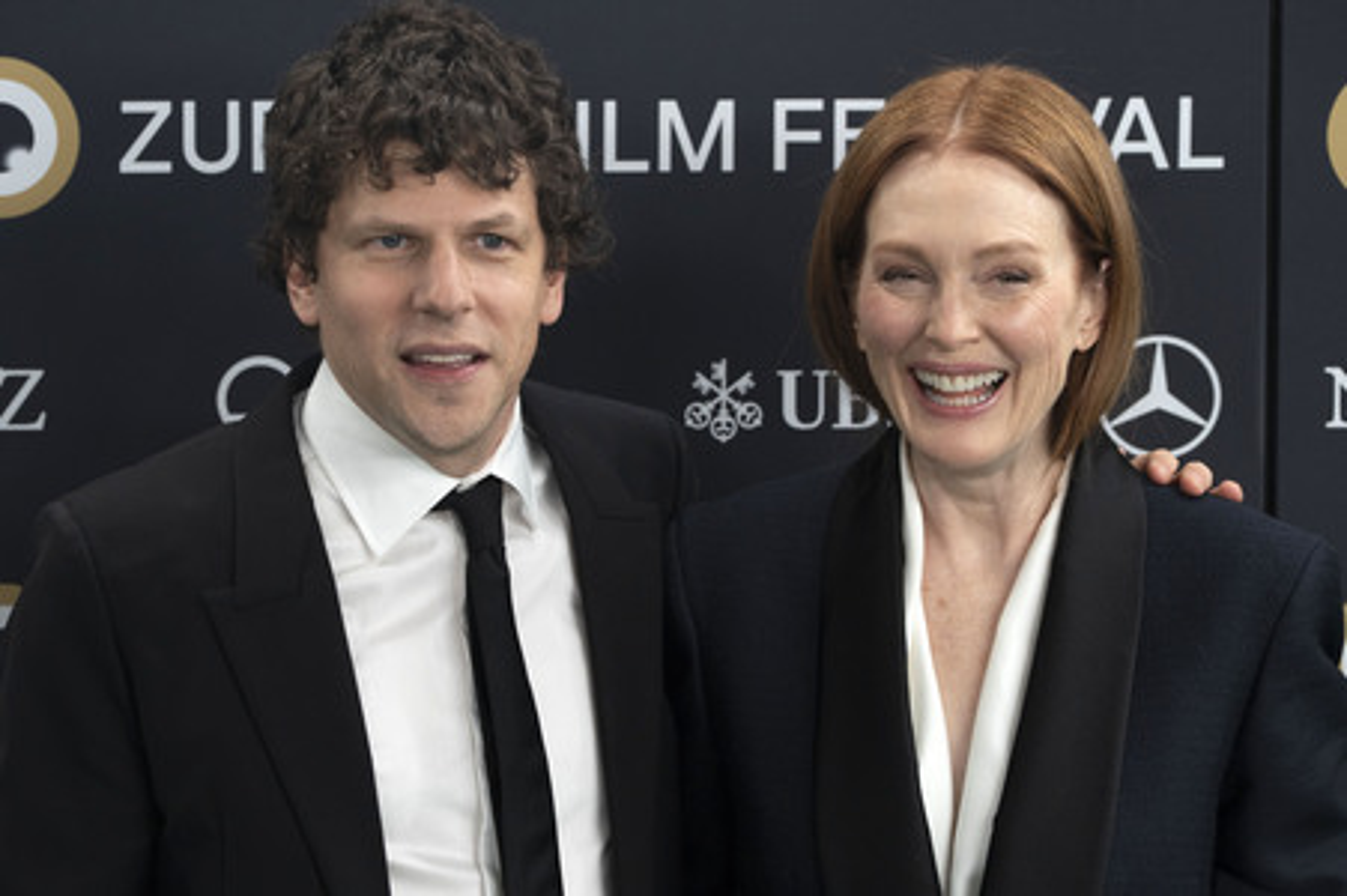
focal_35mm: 208
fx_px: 7778
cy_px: 446
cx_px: 646
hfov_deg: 9.9
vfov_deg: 6.6
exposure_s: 1/500
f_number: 6.3
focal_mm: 200
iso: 2000
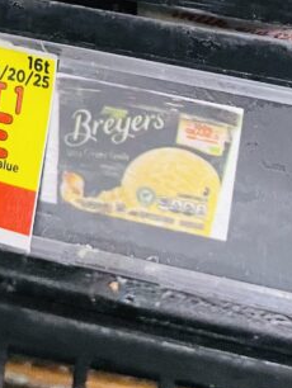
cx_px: 34
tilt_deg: -45.9
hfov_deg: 16.8
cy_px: -224
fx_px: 977
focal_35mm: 87
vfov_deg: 19.2
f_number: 1.6
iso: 500
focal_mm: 4.2
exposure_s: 1/60
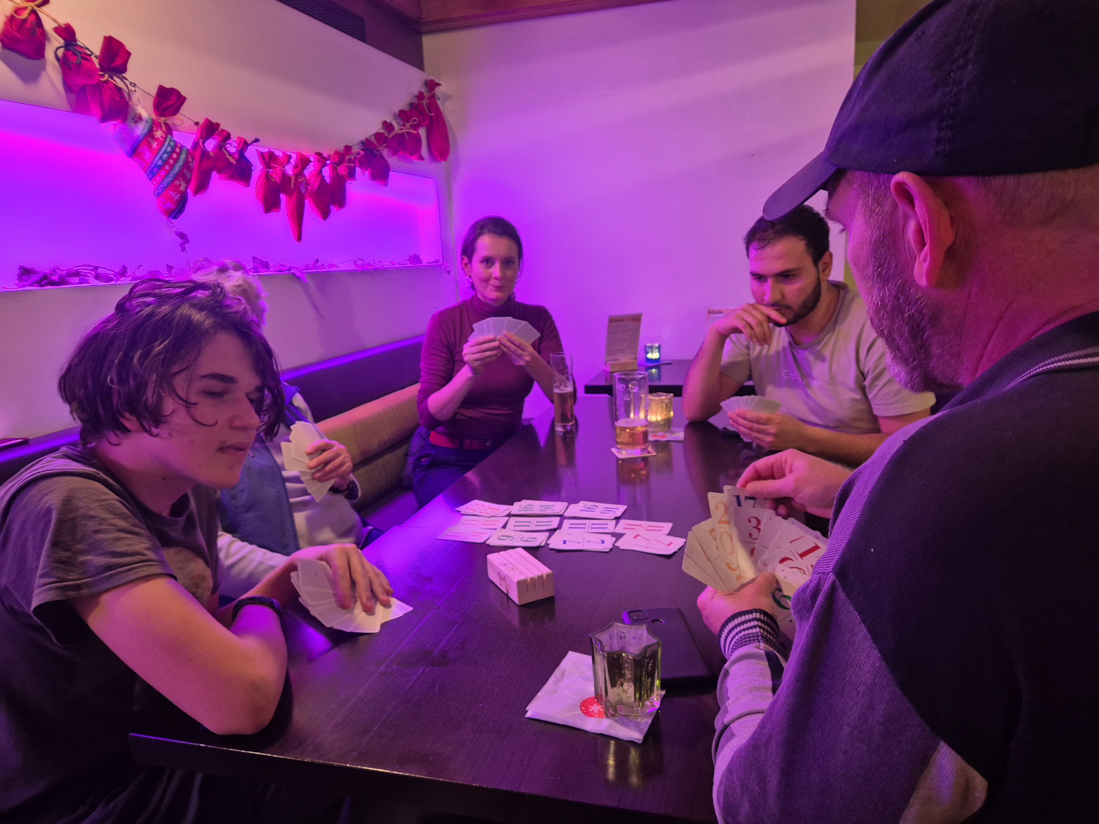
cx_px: 550
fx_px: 730
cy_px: 412
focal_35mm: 23
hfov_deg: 73.9
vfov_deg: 58.9
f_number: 1.8
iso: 640
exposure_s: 1/30
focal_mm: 5.4
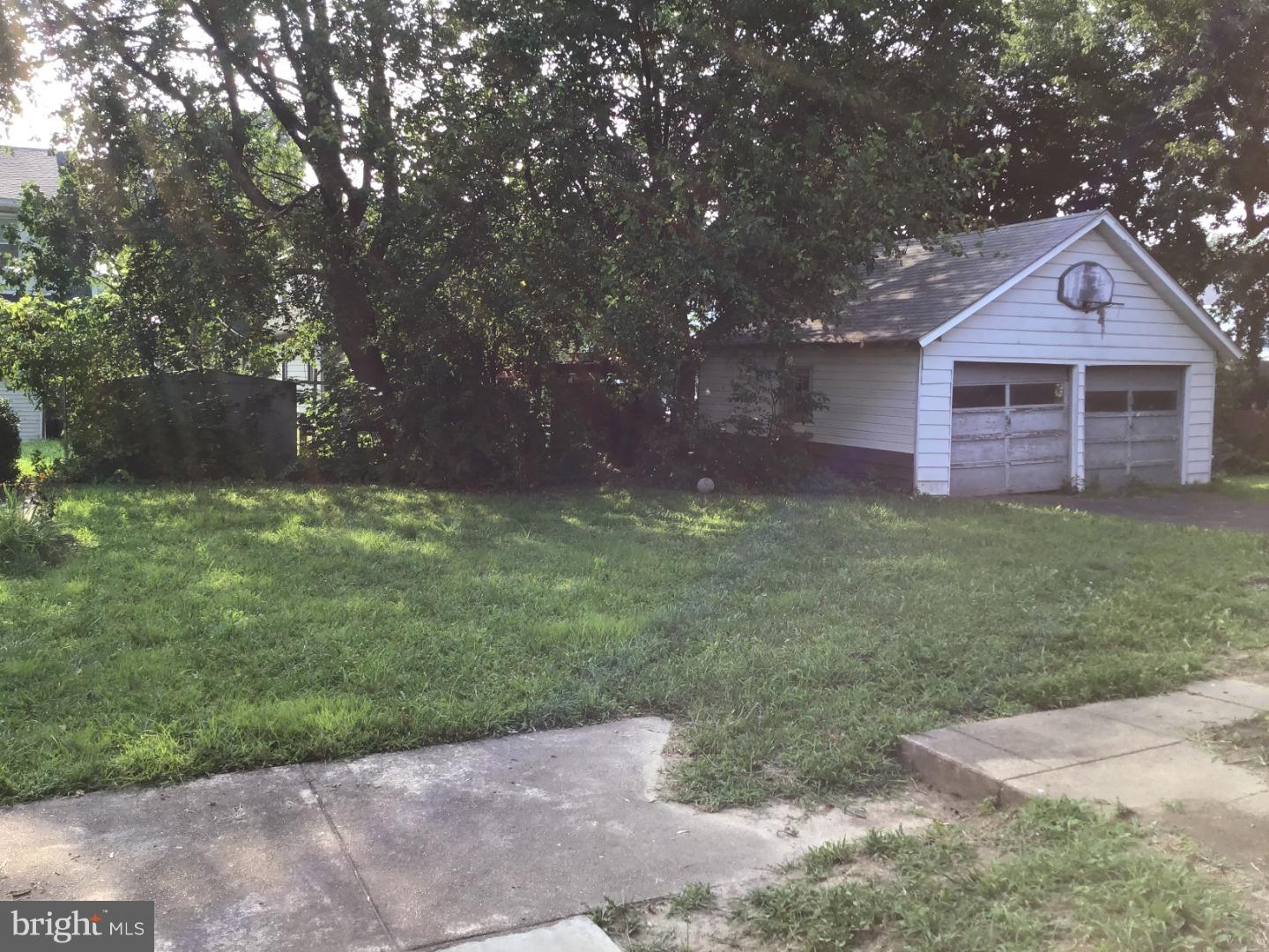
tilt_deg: -5.1
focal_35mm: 31
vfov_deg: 45.4
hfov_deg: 58.4
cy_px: 476
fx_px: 1136
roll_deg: -1.2
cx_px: 634
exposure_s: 1/176
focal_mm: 3.3
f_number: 2.4
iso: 25
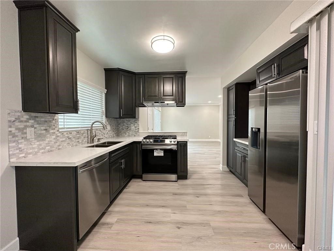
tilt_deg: -2.1
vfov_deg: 85.7
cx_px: 167
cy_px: 126
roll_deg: -0.4
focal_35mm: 14
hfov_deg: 102.1
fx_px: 135
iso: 320
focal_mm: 2.22
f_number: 2.2
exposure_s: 1/120
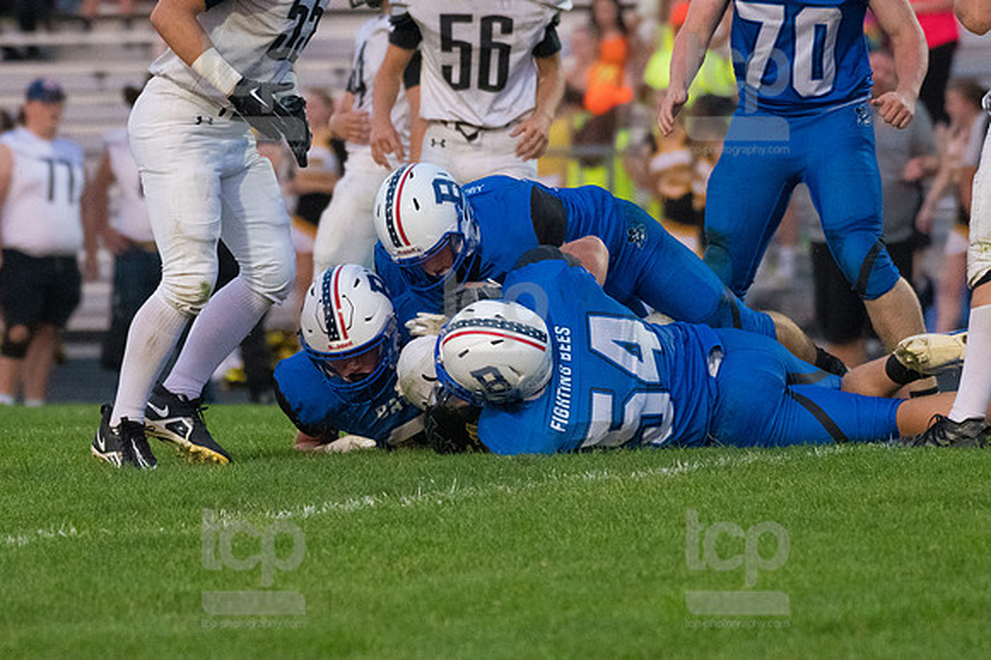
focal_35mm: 450
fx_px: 12380
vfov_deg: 3.1
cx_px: 496
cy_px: 330
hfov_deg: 4.6
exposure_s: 1/1600
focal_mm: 300
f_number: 5.6
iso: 6400
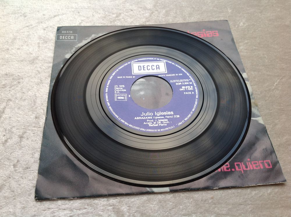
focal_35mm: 35
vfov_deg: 40.6
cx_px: 146
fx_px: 294
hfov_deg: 52.7
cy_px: 108
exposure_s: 1/60
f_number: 2.4
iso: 50
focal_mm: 4.28
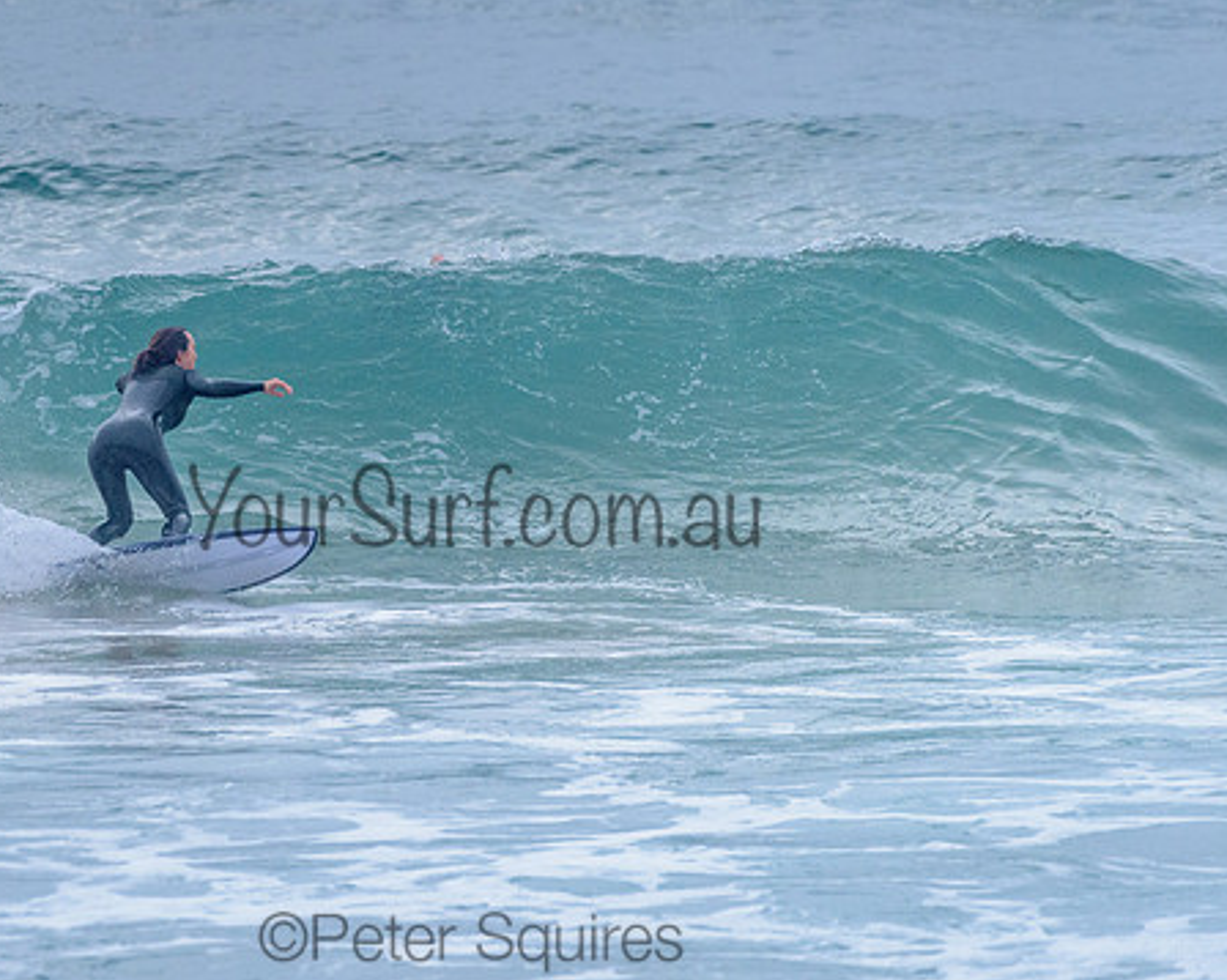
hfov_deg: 2.6
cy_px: 413
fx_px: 27042
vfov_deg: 2.1
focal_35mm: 745
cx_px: 299
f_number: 5.6
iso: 2000
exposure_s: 1/2000
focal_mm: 500
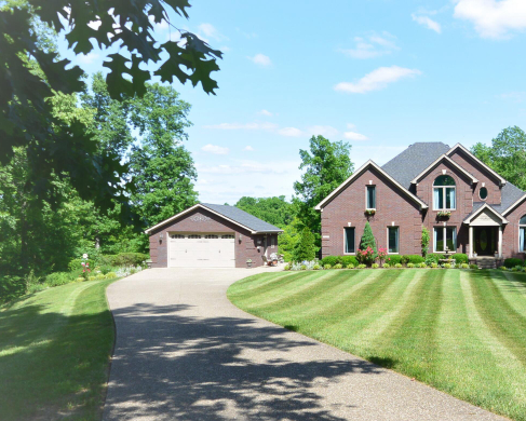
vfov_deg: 38.2
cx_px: 386
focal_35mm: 39
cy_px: 240
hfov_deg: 45.4
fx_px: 607
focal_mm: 10
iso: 160
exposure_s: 1/640
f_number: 4.5
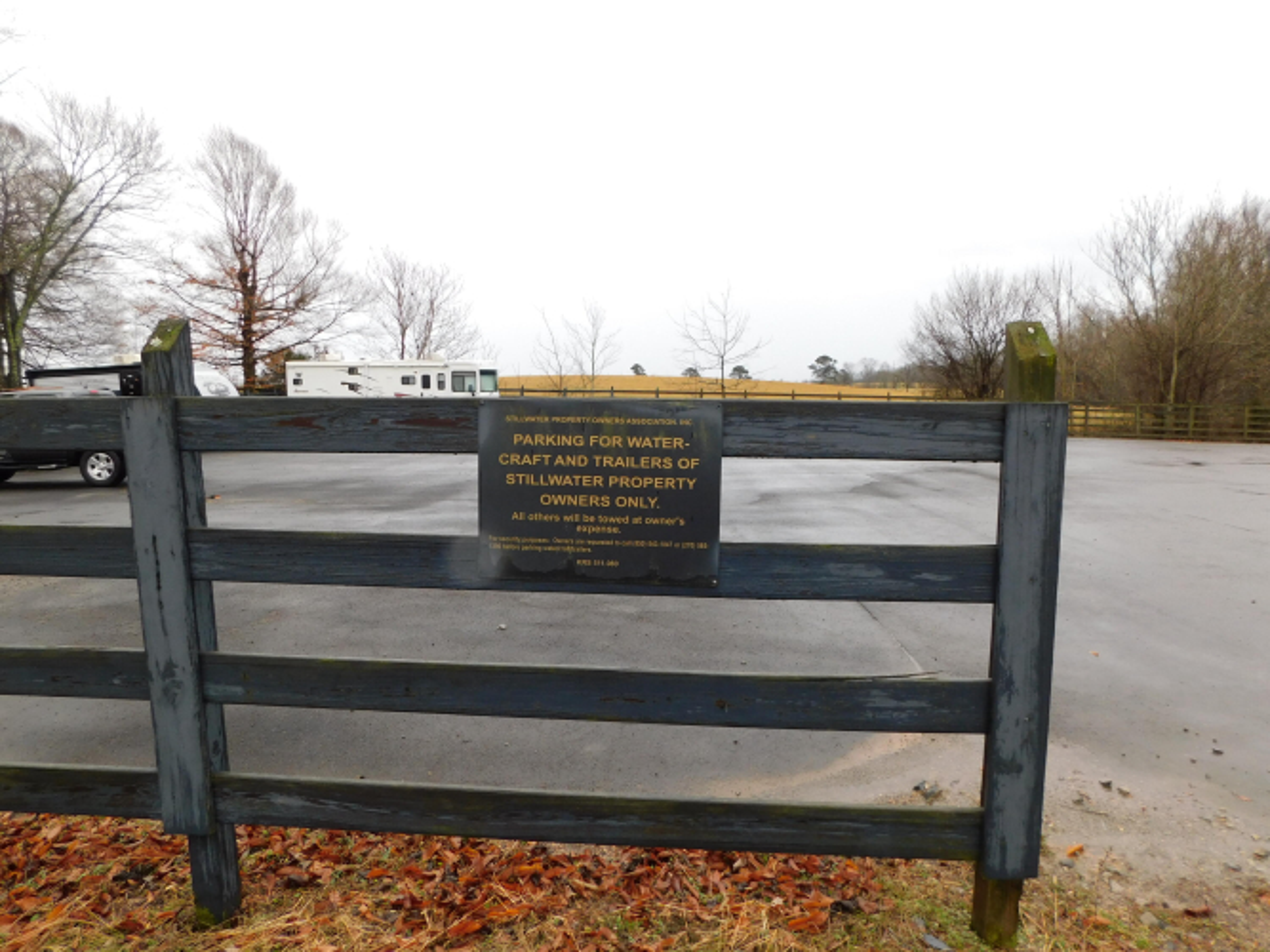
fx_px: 844
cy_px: 476
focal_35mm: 23
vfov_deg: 58.9
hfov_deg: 73.9
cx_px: 635
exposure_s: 1/125
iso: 125
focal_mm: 4
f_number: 3
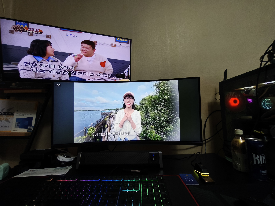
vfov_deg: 81.7
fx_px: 119
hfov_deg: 98.2
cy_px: 103
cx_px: 138
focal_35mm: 15
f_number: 2.2
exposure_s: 1/60
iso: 100
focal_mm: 1.91
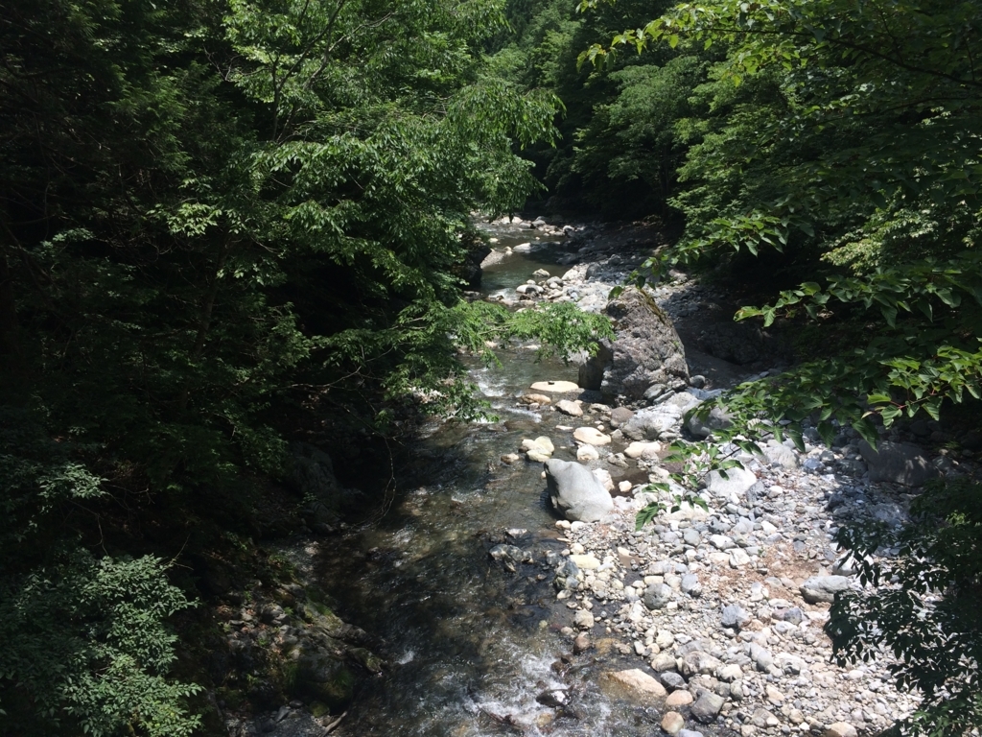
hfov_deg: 61.7
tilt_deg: -18.4
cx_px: 491
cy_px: 368
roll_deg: +1.5
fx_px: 823
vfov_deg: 48.2
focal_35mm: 29
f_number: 2.2
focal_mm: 4.15
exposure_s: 1/1109
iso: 32
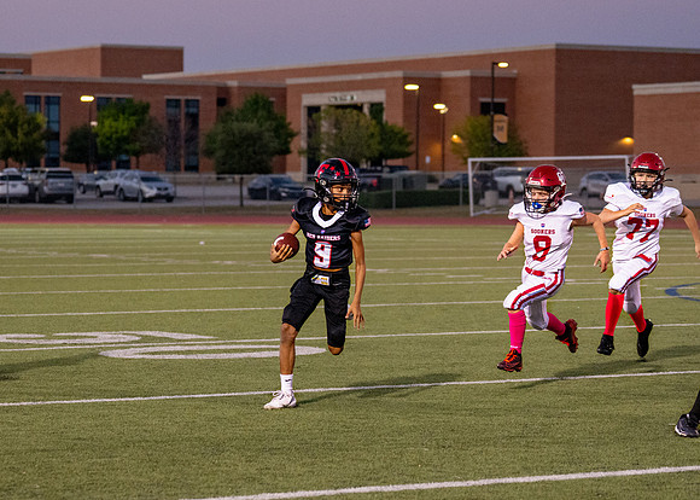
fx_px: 2469
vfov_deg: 11.5
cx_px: 273
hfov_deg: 16.1
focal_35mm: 124
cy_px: 325
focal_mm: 70
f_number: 2.8
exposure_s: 1/1250
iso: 3200
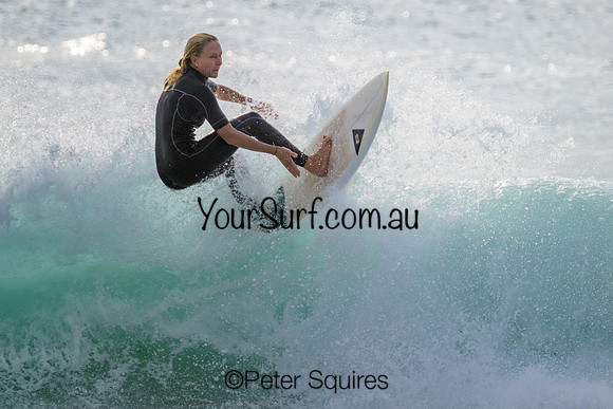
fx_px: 14824
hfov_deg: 2.4
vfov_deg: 1.6
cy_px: 186
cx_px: 333
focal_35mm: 870
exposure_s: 1/2000
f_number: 11
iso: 640
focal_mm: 800
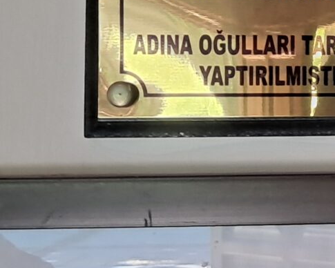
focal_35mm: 139
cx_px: 619
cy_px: 102
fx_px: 1378
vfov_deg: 11.1
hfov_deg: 12.5
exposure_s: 1/33
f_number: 1.8
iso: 200
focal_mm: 4
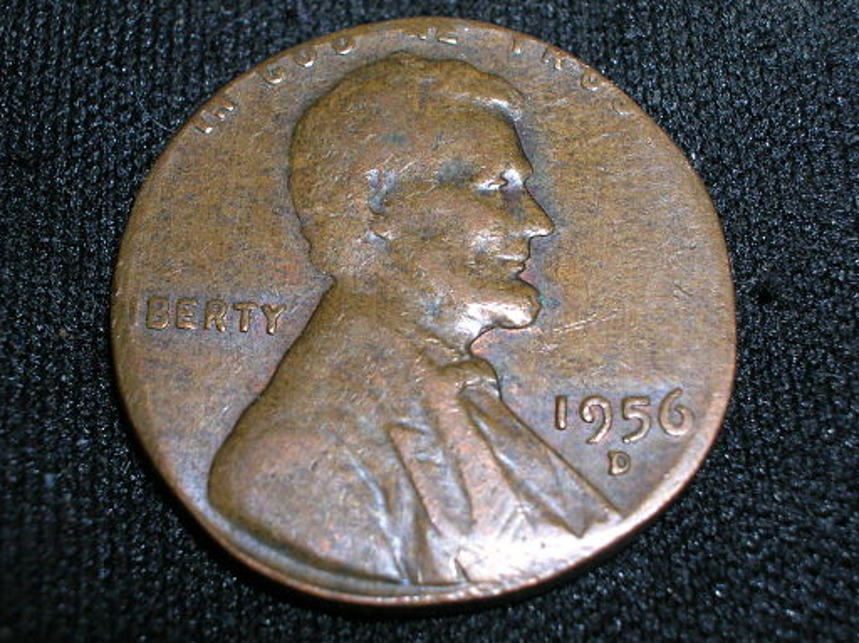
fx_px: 1686
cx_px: 435
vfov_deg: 21.6
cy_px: 311
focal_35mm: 68
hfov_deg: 28.6
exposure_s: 1/60.1
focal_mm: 9.7
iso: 50
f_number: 5.9
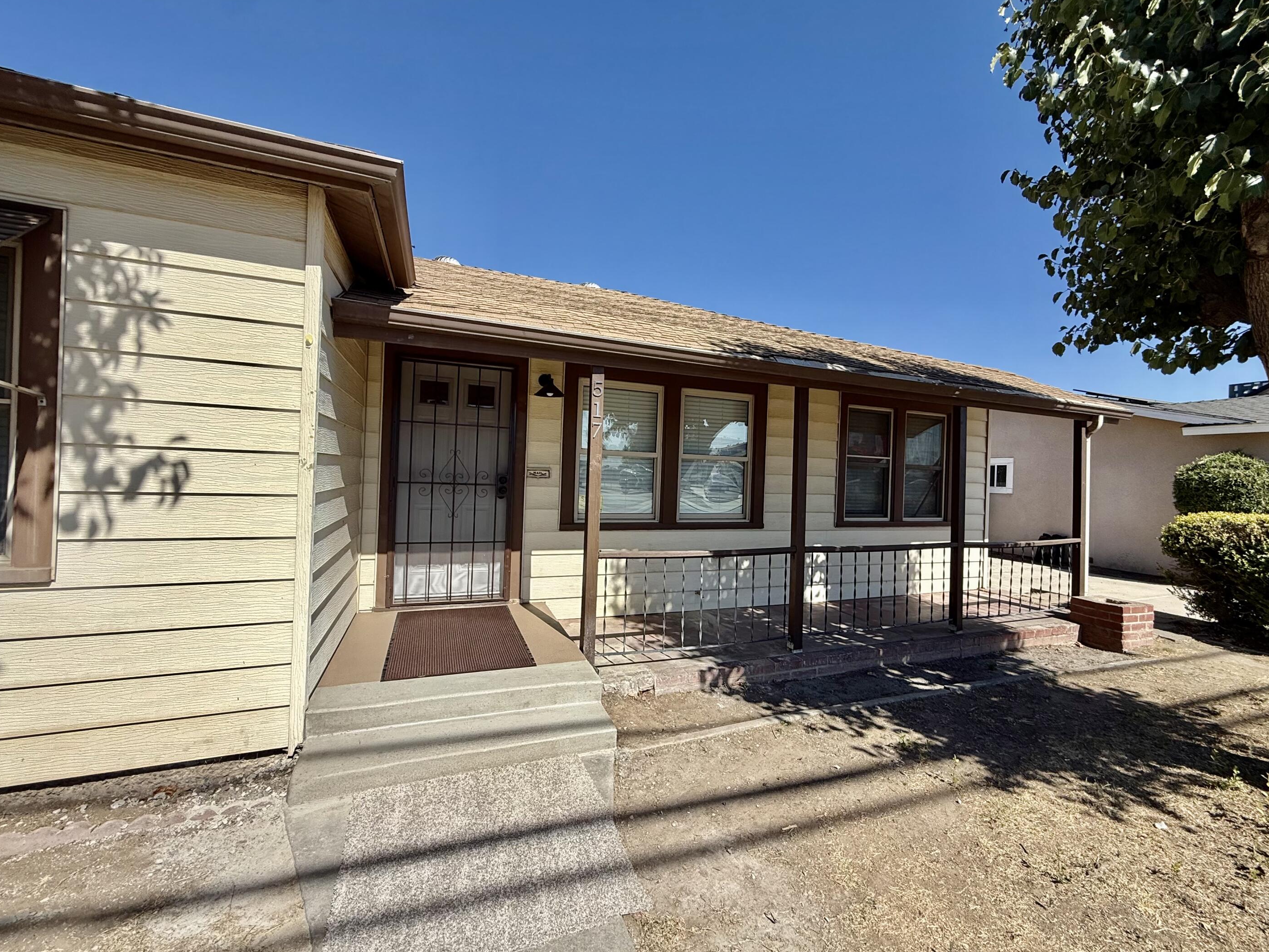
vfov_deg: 81.7
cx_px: 662
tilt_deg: -0.5
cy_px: 476
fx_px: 550
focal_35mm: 15
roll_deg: -3.3
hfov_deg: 98.1
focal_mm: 2.22
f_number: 2.2
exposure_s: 1/1368
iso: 50
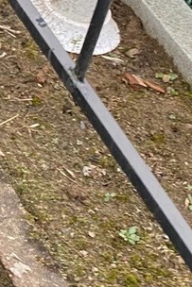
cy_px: -159
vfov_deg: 14.7
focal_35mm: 128
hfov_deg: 9.9
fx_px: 1023
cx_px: -201
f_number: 1.8
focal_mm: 4.25
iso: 125
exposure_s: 1/103
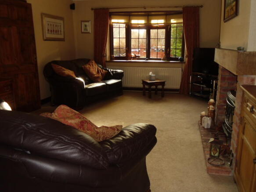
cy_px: 96
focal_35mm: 31
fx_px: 229
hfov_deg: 58.4
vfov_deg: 45.4
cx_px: 128
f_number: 3.3
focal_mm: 5.6
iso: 80
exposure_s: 1/45
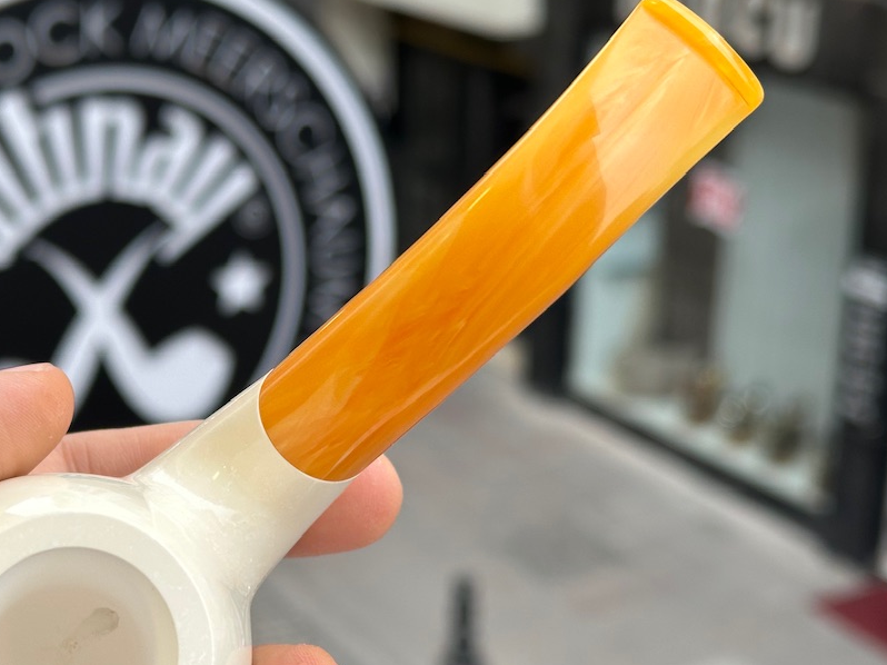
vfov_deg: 19.1
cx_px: 259
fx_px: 1972
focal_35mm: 77
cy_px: 396
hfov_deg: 25.1
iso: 64
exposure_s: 1/121
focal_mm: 6.86
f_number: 1.78
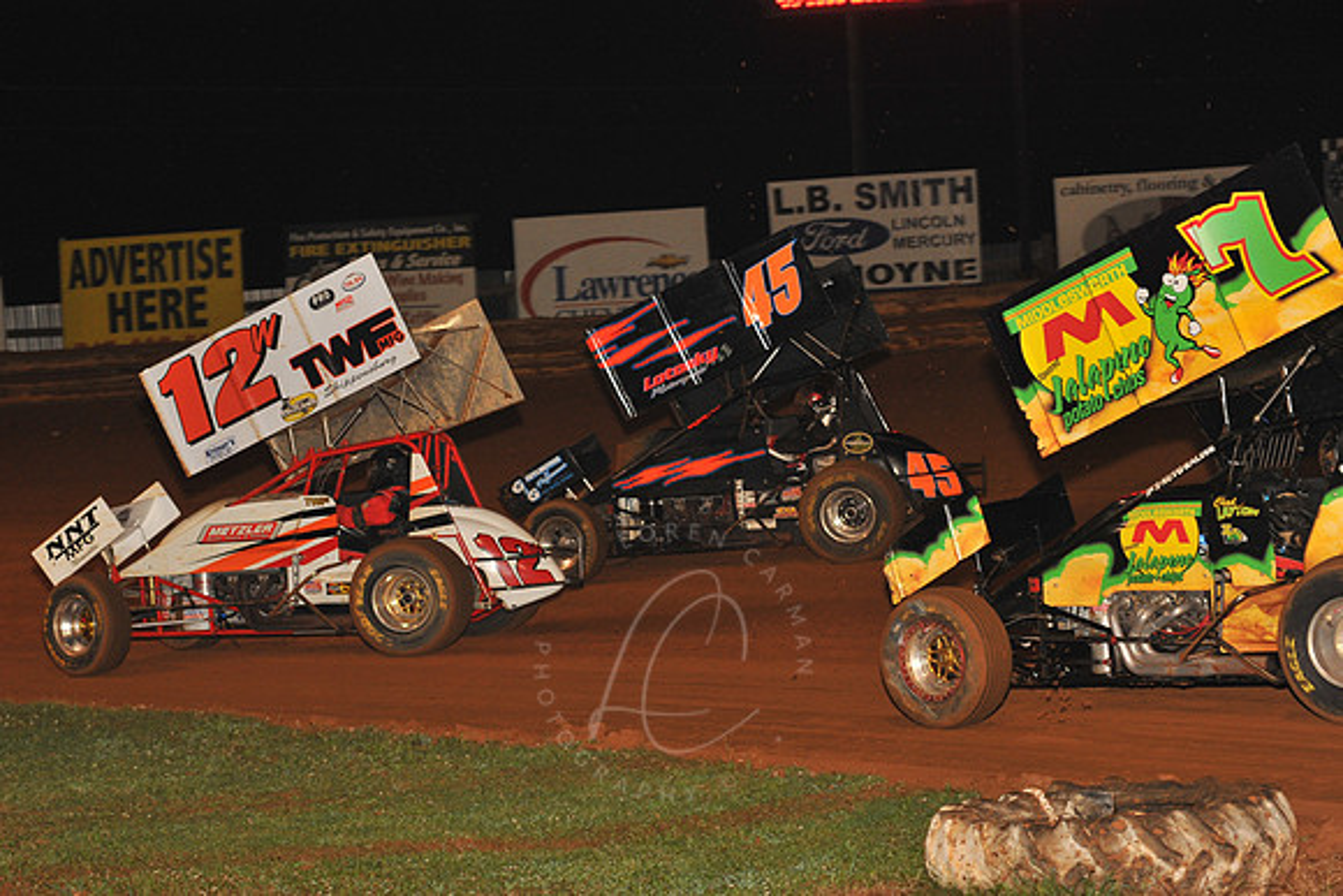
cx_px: 672
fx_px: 3731
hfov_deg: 20.4
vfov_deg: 13.7
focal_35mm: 100
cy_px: 448
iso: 1000
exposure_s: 1/320
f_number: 6.3
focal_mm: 100
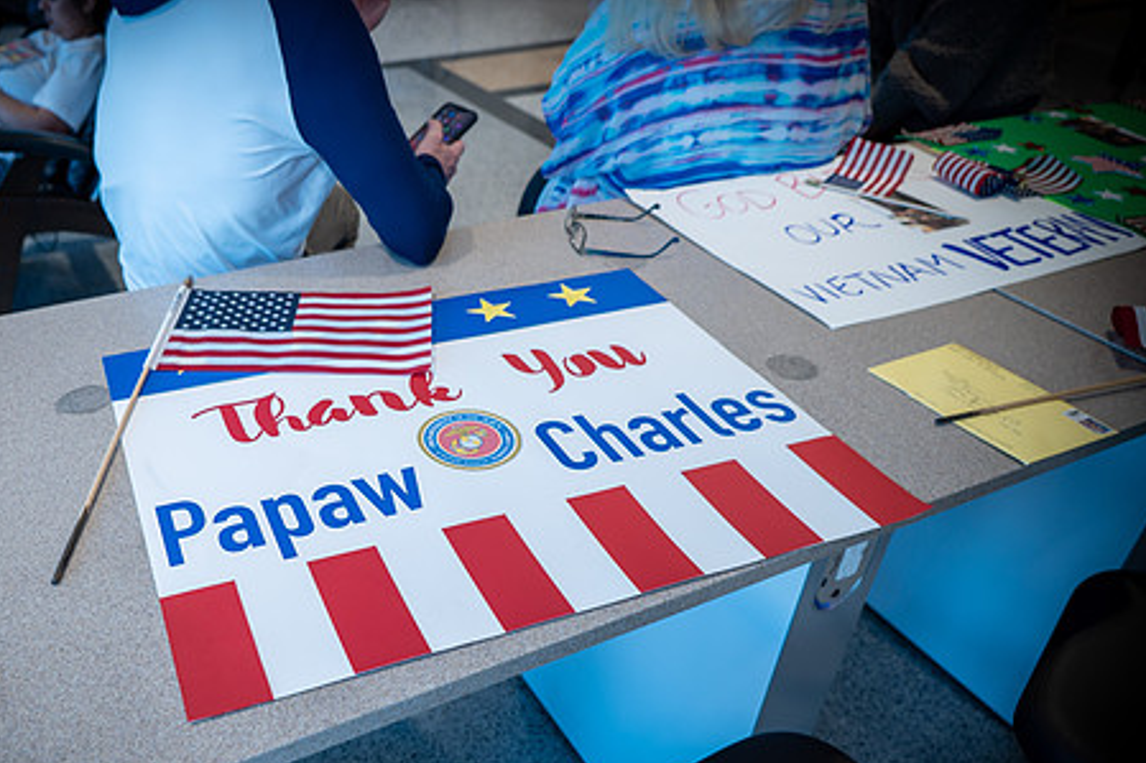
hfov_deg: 59.5
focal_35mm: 31
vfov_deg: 42.0
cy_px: 470
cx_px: 426
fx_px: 986
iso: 200
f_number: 4
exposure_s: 1/40
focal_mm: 24
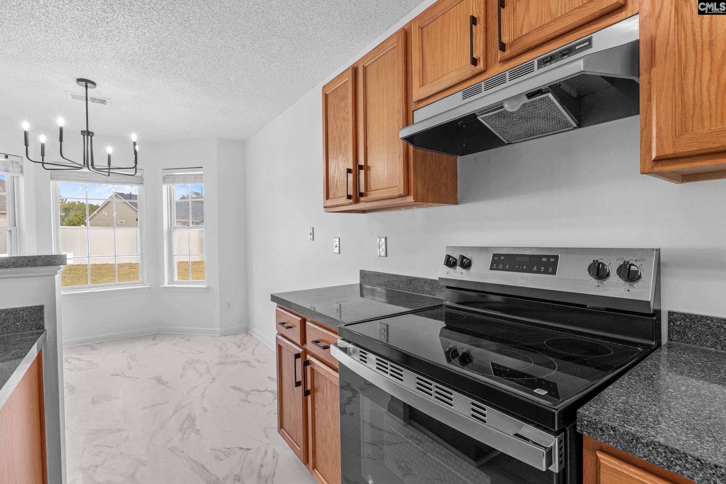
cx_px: 363
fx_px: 333
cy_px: 242
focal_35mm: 16
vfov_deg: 72.1
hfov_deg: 95.0
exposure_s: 1/15
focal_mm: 11
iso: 200
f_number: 6.3
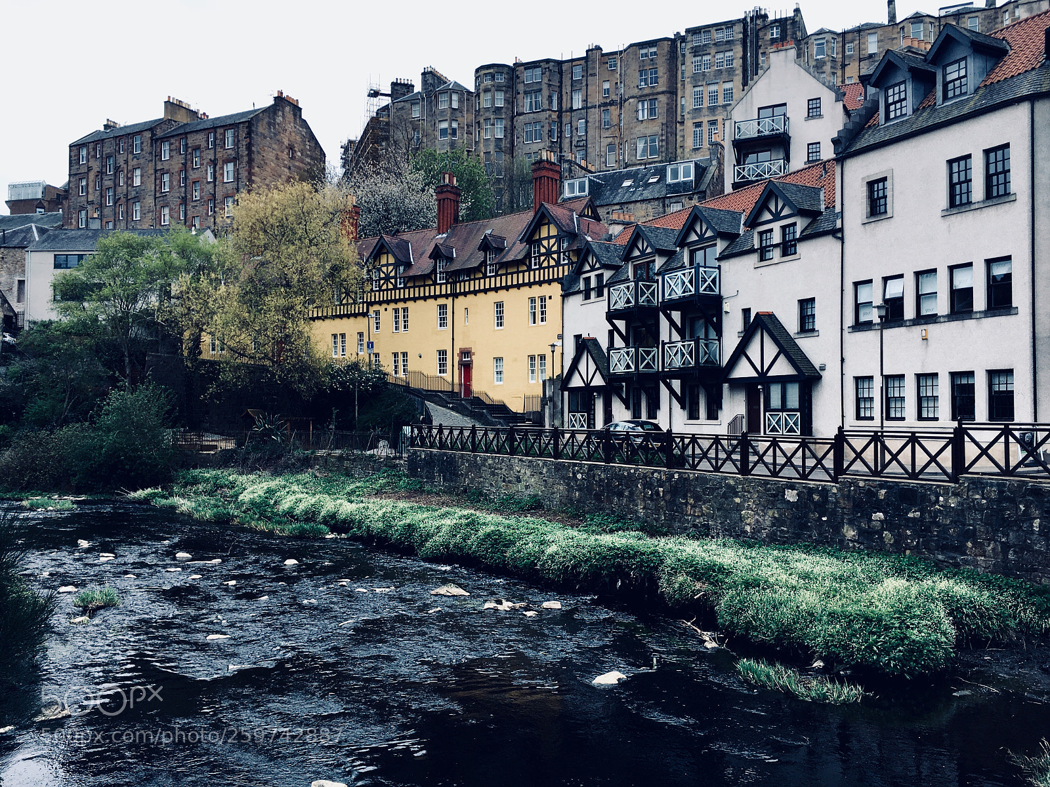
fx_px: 880
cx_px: 525
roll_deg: -0.7
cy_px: 394
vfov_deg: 48.2
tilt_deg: +2.2
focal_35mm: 29
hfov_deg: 61.7
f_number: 2.2
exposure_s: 1/323
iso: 25
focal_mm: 4.15
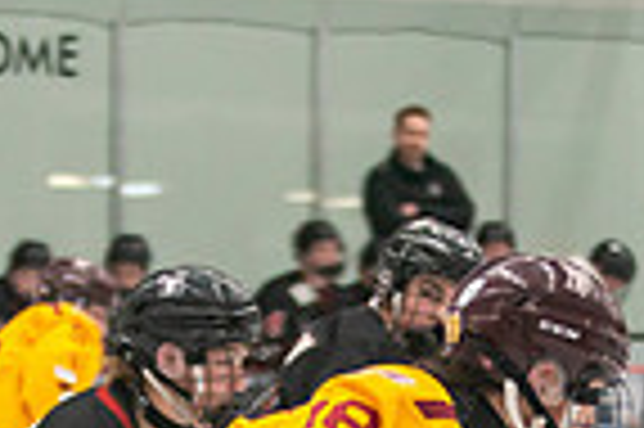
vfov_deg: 3.6
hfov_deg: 5.5
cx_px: 279
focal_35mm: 378
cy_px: 722
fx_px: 6754
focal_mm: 70
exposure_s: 1/640
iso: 1250
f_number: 2.8
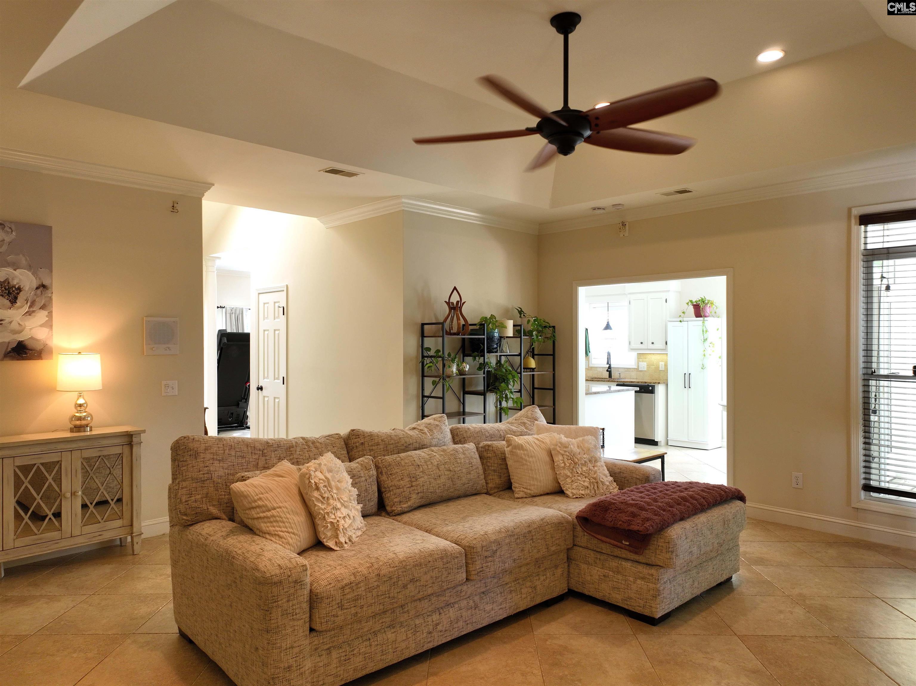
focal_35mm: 24
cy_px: 343
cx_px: 458
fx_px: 635
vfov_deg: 56.8
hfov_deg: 71.6
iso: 130
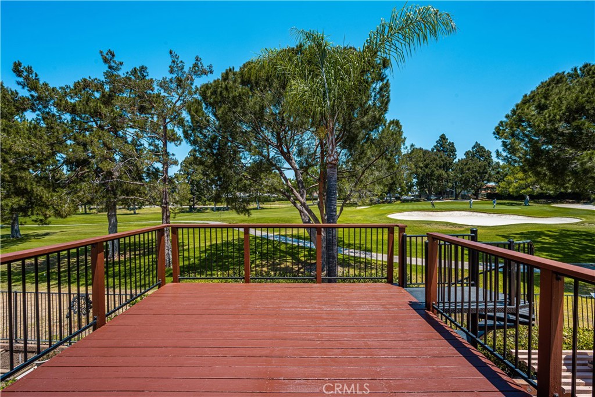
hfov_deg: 104.2
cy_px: 198
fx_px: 231
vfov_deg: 81.2
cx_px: 298
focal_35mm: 14
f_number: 11
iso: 100
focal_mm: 14
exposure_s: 1/200
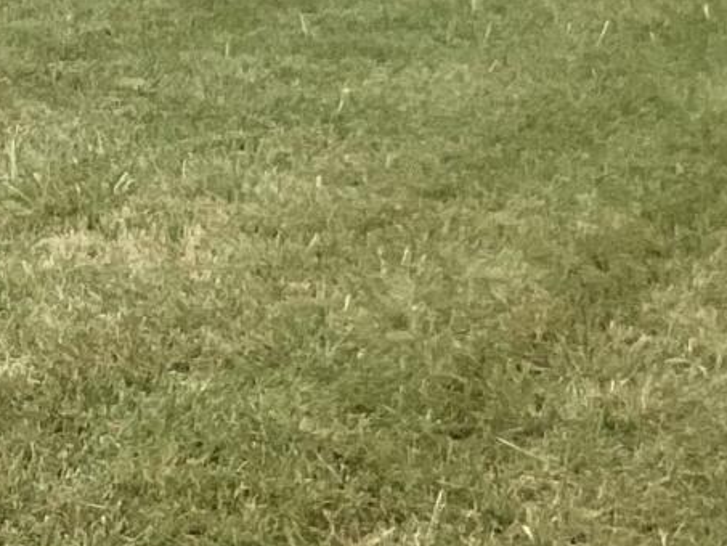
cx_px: -1103
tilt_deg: -7.4
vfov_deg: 7.7
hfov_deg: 9.1
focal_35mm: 192
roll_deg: +1.3
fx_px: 4033
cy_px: 106
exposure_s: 1/842
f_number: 1.8
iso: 16
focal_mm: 3
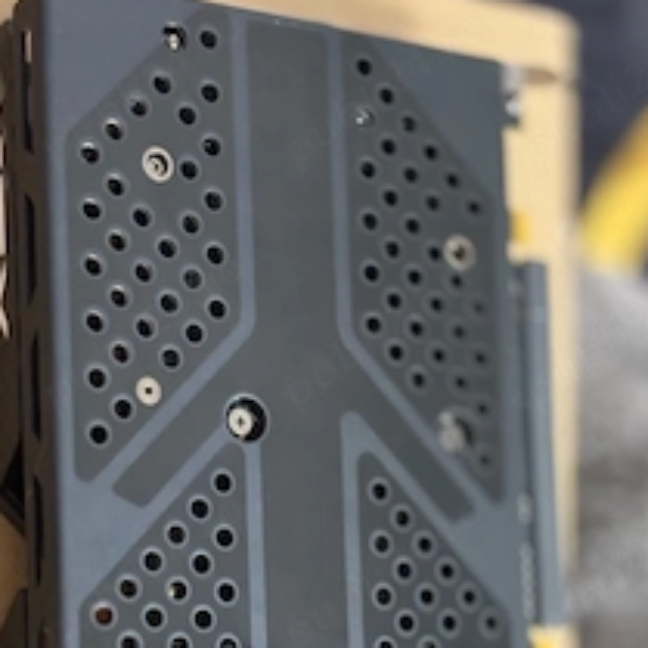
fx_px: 1864
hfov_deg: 19.6
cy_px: 611
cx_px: 205
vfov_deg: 19.3
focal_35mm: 88
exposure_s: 1/20
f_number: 1.6
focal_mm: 5.96
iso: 400
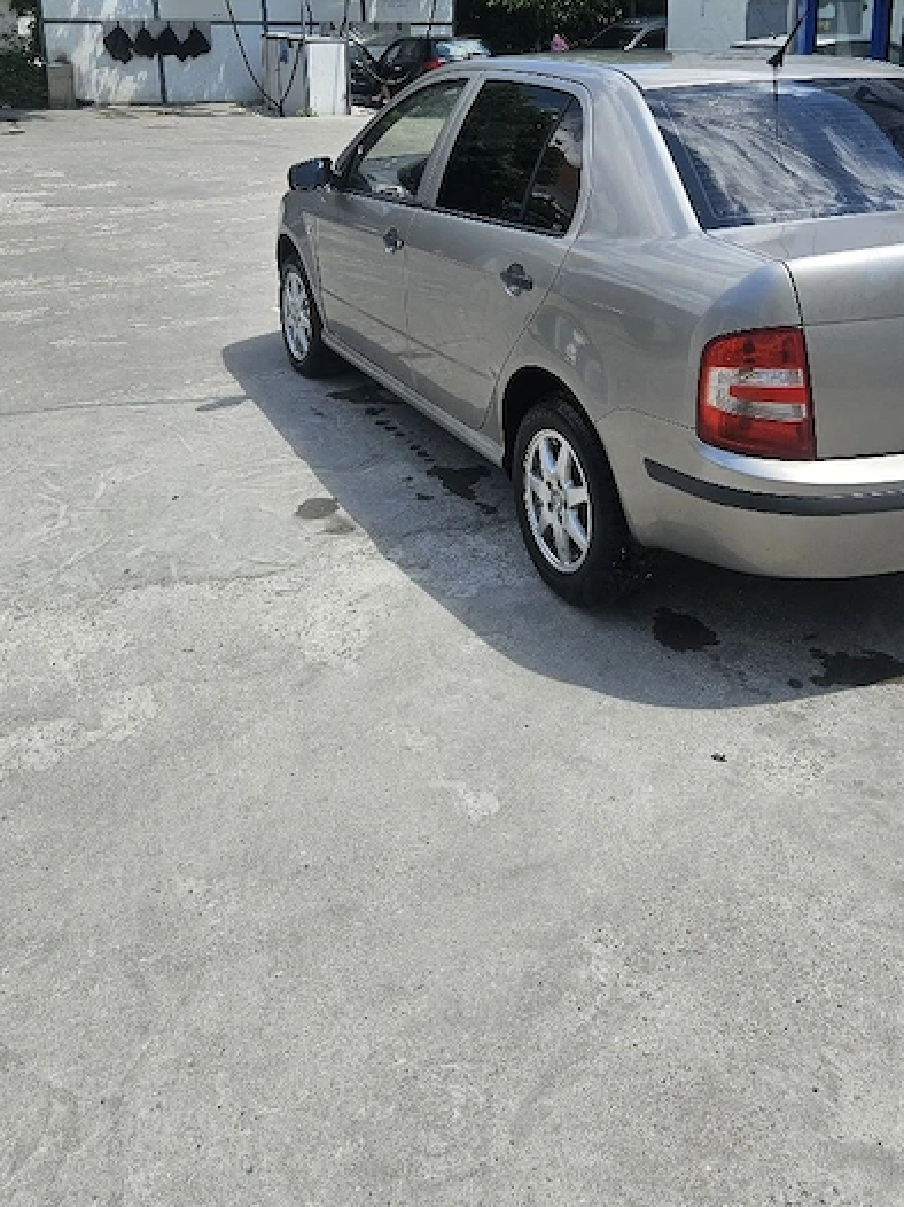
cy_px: 374
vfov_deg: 51.4
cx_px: 562
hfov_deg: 40.4
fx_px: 1220
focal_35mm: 35
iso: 25
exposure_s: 1/1250
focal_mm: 5.4
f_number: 1.8
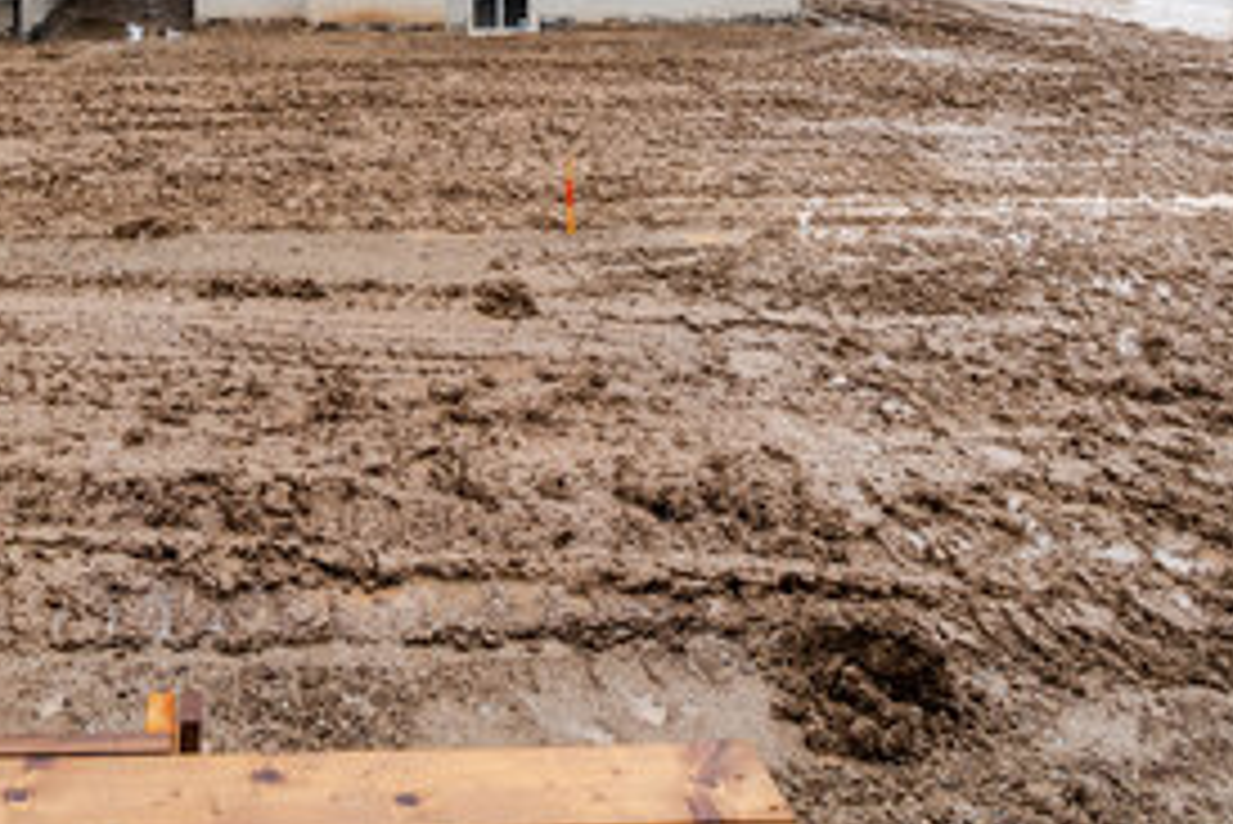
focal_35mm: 35
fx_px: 1199
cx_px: 288
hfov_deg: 51.7
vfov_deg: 32.8
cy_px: -101
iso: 250
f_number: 7.1
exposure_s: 1/125
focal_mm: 10
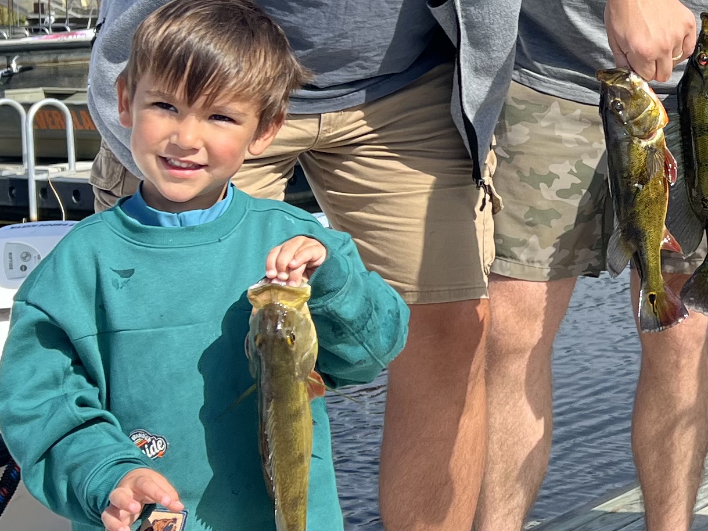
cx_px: 738
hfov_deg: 21.8
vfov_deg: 16.9
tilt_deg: -3.8
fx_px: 1759
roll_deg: +0.6
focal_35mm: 86
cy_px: 60
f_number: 1.5
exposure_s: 1/3356
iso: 50
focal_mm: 5.7
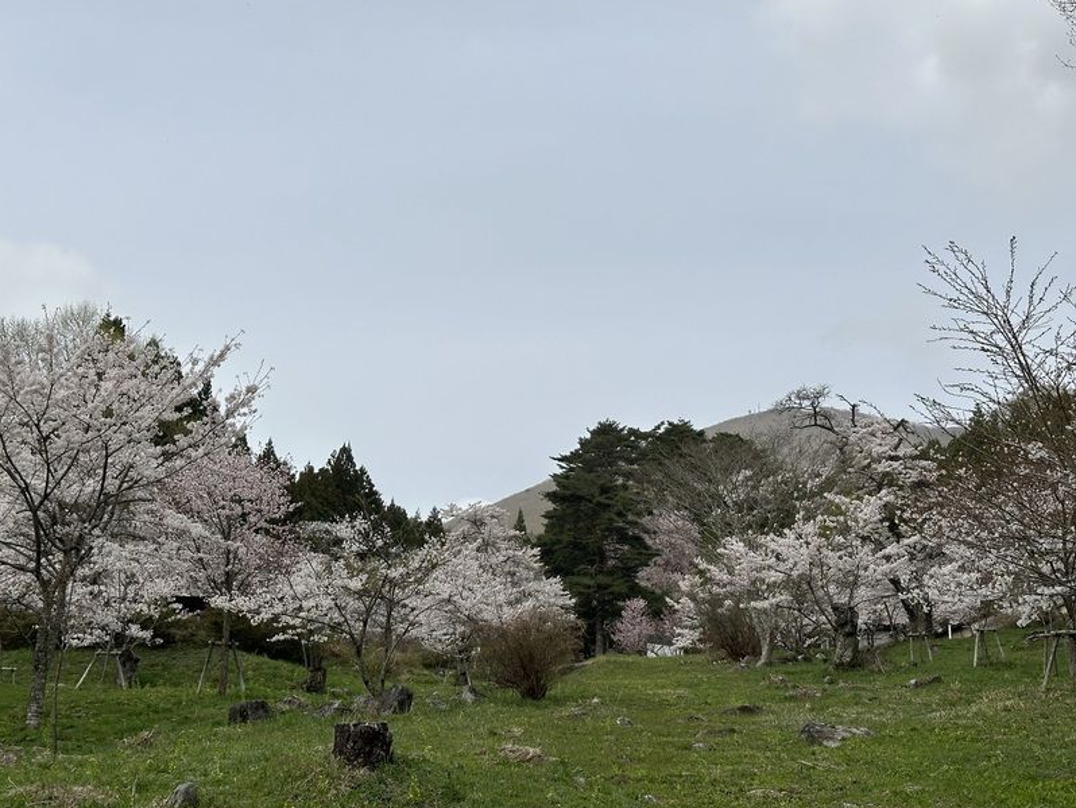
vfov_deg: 29.7
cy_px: 404
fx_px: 1524
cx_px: 545
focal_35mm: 49
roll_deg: -1.2
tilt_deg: +17.8
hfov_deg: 38.9
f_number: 1.78
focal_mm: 6.86
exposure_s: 1/7634
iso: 64
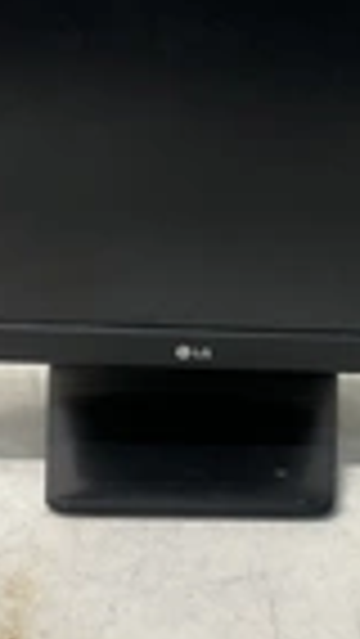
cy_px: 238
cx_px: 238
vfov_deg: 23.9
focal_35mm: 89
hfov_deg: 13.6
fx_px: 1509
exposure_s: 1/60
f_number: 1.8
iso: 50
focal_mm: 3
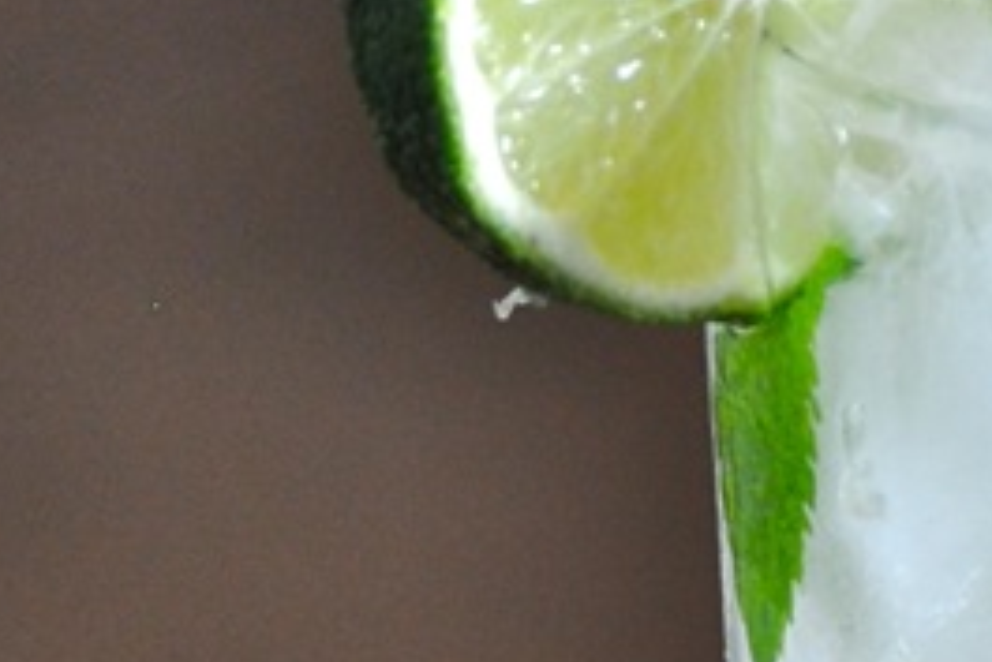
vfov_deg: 4.1
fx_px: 9263
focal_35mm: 336
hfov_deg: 6.0
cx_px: 1625
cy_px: 120
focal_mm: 66
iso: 360
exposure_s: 1/30
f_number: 4.2
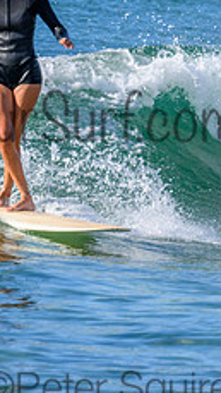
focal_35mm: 1749
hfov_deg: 0.7
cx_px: 116
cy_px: 102
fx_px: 18201
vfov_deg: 1.2
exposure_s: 1/2000
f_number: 11
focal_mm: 660
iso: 1800
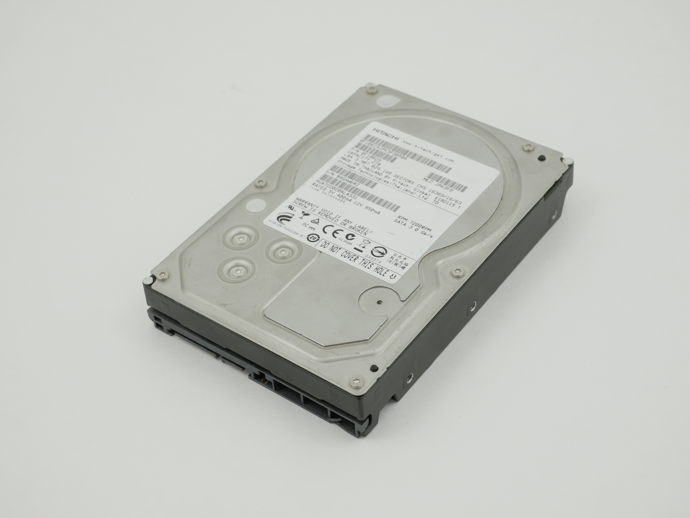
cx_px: 345
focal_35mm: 60
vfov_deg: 24.4
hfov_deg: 32.2
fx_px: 1196
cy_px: 259
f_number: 6.3
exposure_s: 1/200
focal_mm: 30
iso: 800
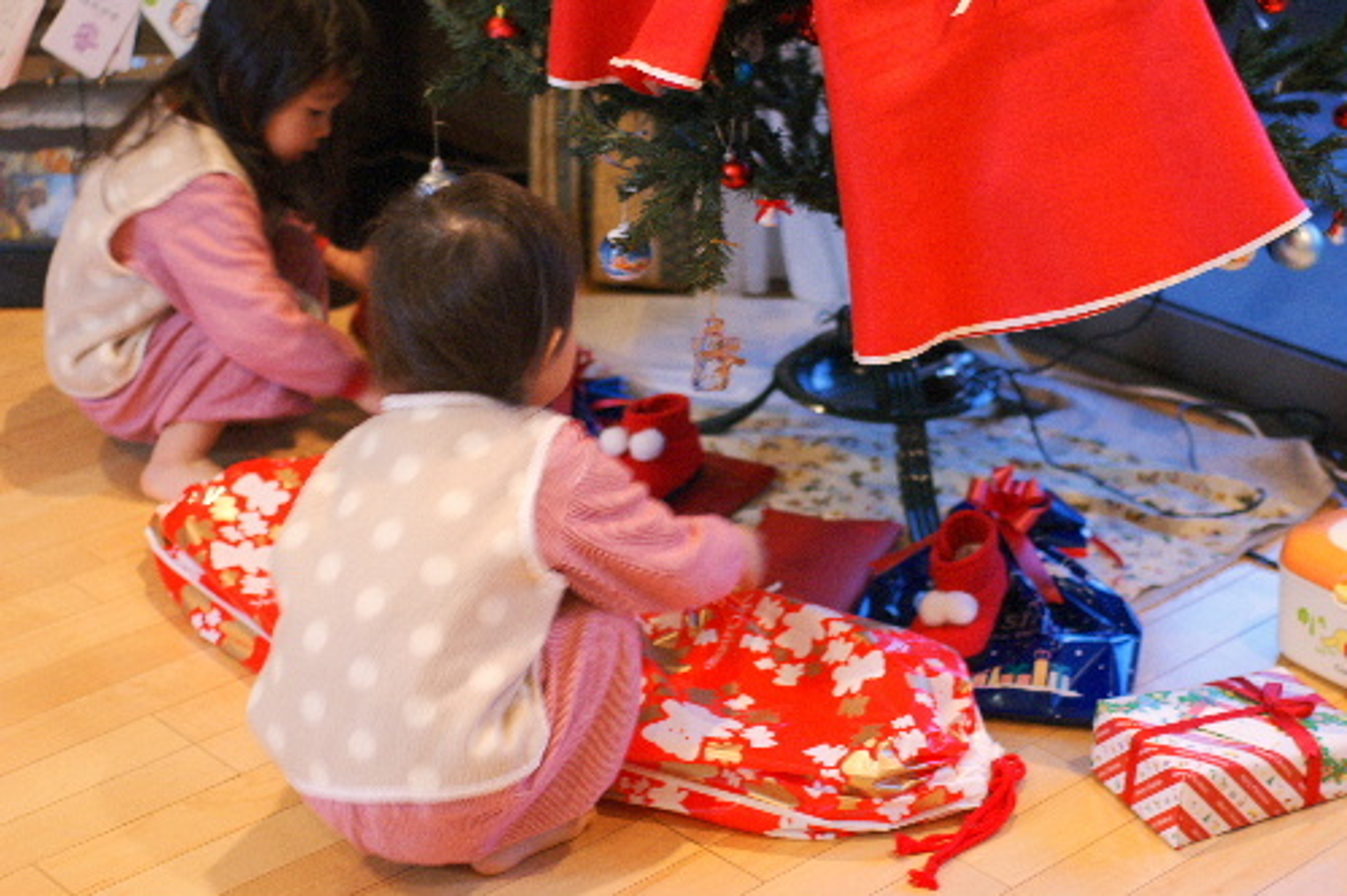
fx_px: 2804
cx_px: 674
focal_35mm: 75
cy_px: 448
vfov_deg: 18.2
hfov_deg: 27.0
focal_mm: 50
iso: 400
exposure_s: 1/20
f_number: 2
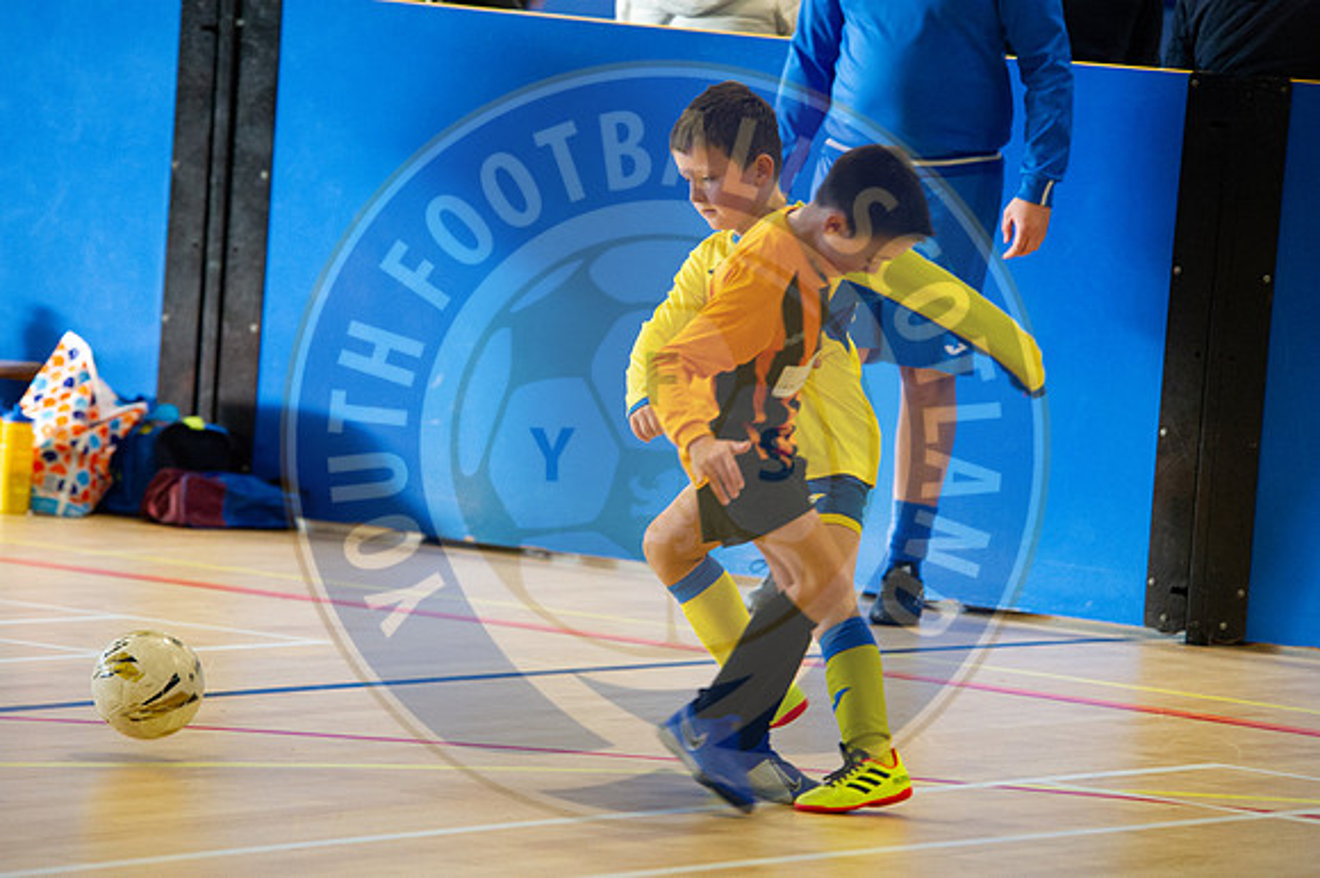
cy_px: 439
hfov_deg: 8.6
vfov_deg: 5.7
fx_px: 8795
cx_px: 660
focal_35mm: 240
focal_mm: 240
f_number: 5.6
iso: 6400
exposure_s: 1/320
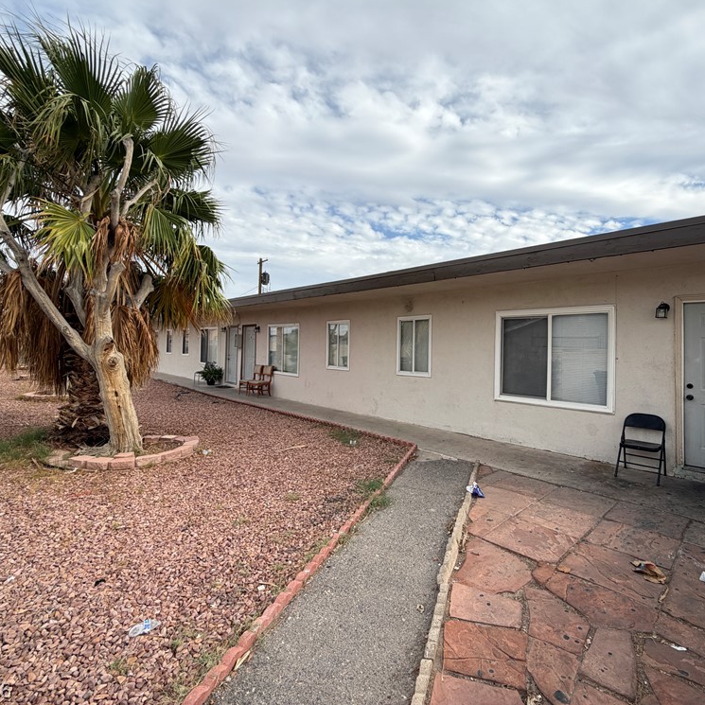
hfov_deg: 83.6
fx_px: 392
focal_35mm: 17
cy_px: 343
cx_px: 393
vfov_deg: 83.9
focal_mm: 2.22
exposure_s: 1/770
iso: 32
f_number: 2.2
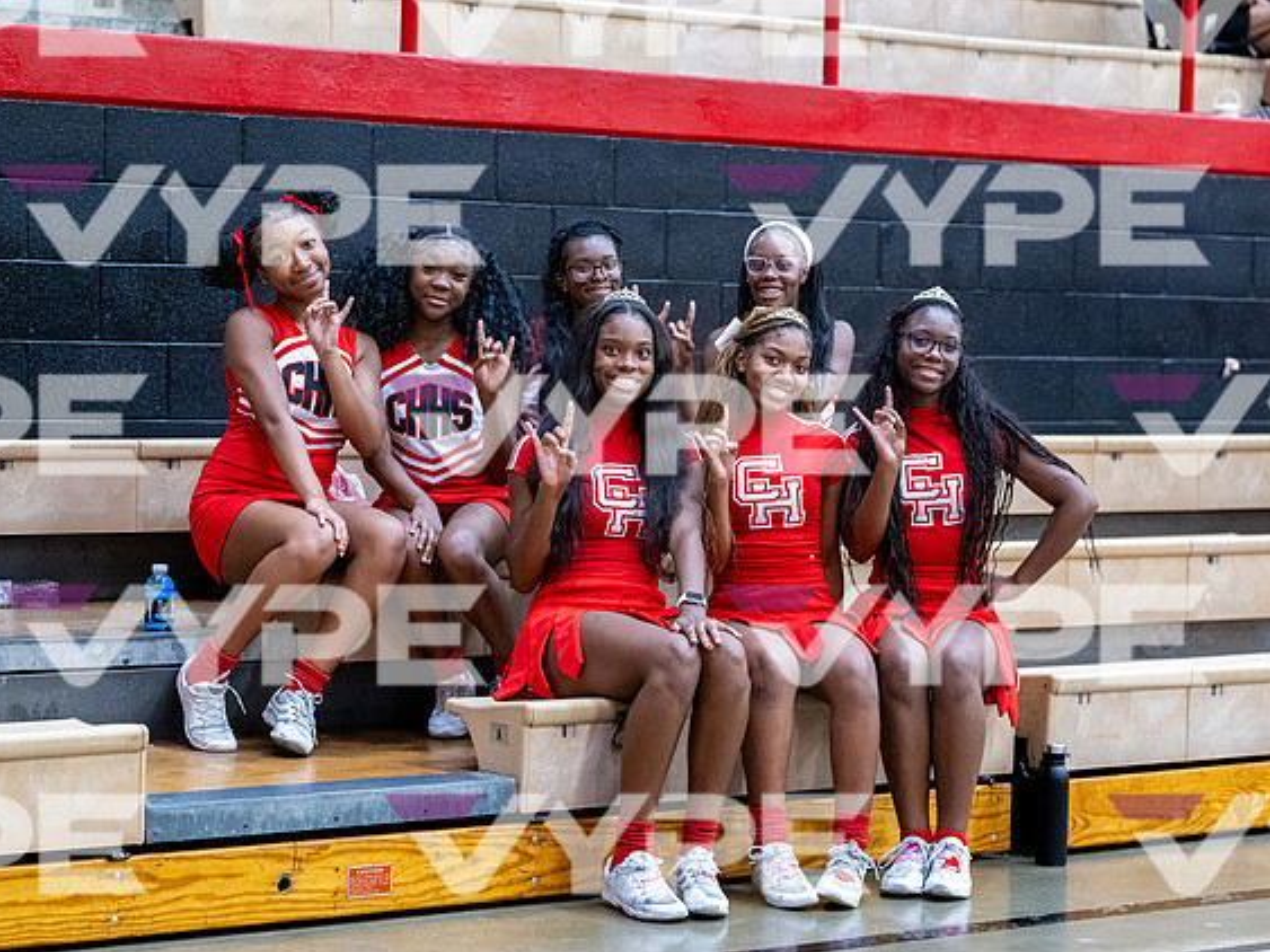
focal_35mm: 95
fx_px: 3485
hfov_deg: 20.7
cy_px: 490
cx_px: 615
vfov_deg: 15.6
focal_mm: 85
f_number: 3.5
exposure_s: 1/500
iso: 10000
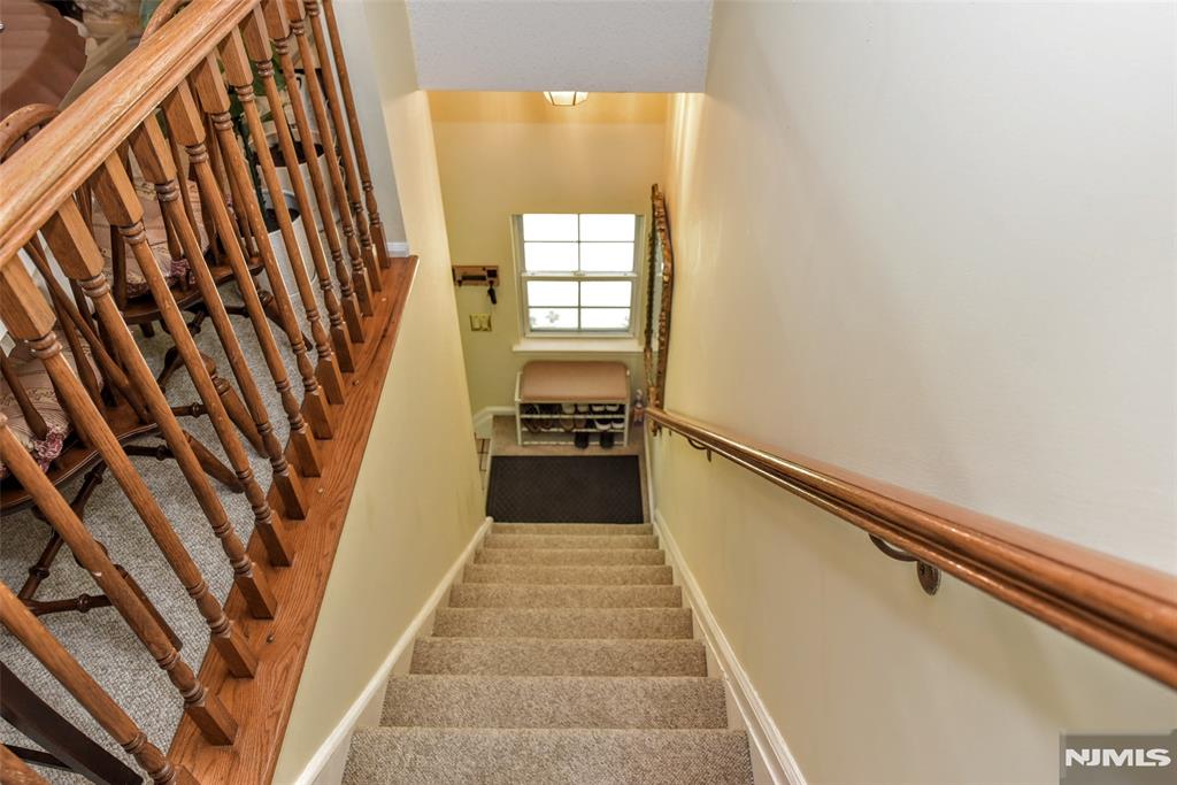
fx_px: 785
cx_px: 588
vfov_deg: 53.1
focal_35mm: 24
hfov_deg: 73.7
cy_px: 392
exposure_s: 1/100
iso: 800
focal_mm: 24
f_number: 5
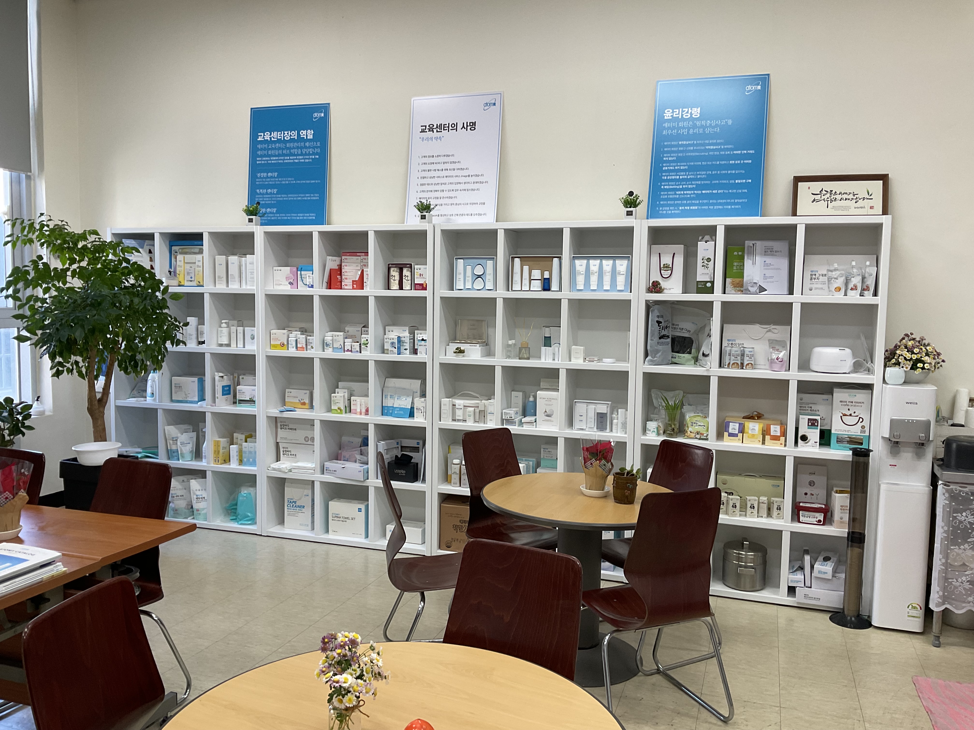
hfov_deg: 61.7
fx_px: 816
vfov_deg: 48.2
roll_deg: -1.5
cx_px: 487
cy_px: 365
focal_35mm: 29
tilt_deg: -4.1
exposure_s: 1/60
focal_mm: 3
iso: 50
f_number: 1.8
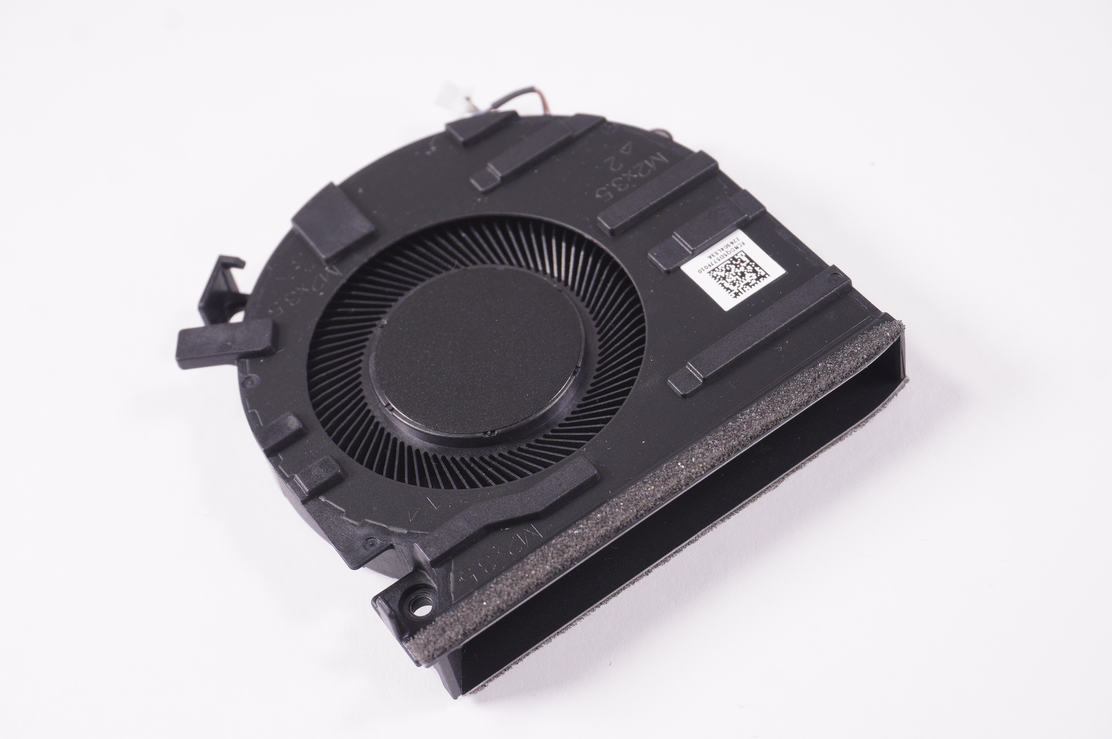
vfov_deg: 24.4
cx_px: 556
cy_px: 370
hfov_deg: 36.0
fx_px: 1713
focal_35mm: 56
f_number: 8
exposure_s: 1/200
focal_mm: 37
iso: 640
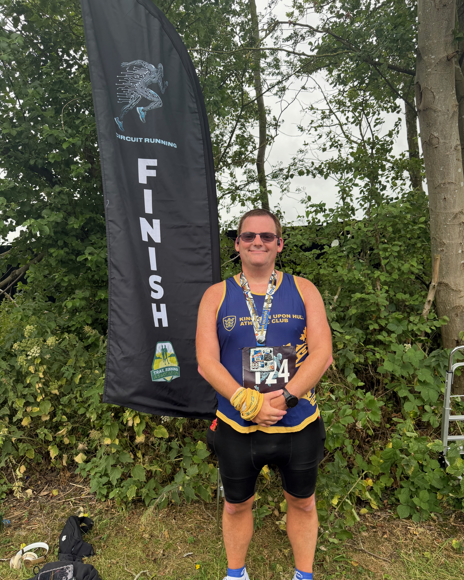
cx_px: 232
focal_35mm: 25
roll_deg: +2.0
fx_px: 429
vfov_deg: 68.0
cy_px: 306
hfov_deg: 56.8
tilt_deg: -5.9
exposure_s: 1/1075
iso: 100
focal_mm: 6.76
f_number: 1.78
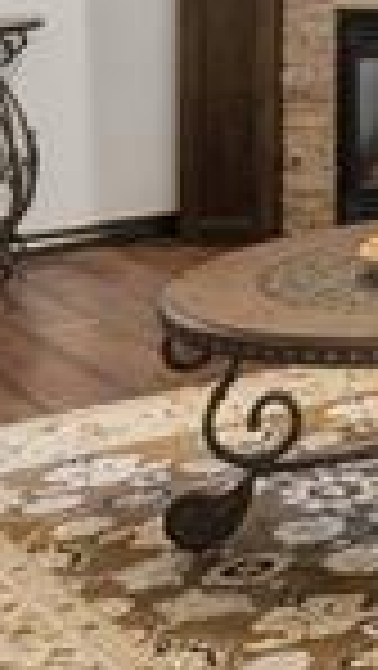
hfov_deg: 9.2
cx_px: 1105
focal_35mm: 108
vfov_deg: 18.4
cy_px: -202
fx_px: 1921
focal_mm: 10
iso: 200
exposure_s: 1/8
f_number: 7.1
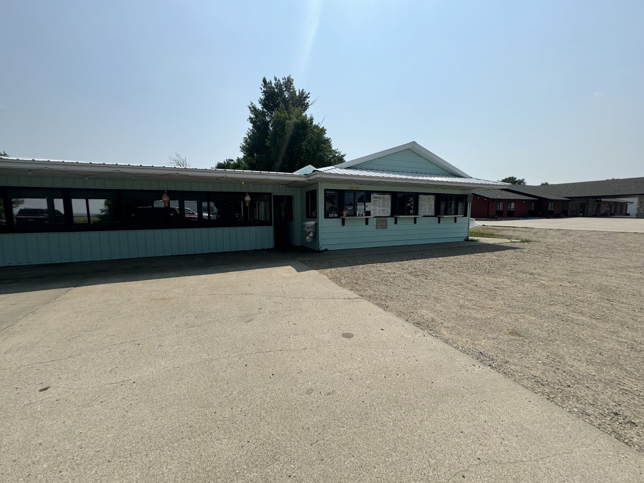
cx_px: 322
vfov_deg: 85.7
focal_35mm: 14
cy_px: 242
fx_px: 260
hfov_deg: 102.1
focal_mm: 2.22
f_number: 2.2
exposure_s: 1/3106
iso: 50
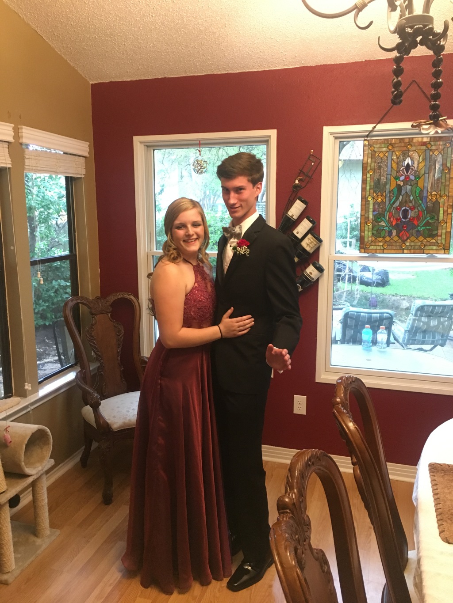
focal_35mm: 29
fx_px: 506
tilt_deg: -9.3
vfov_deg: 61.7
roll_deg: +0.2
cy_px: 302
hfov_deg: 48.2
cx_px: 226
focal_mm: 4.15
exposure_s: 1/30
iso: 200
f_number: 2.2
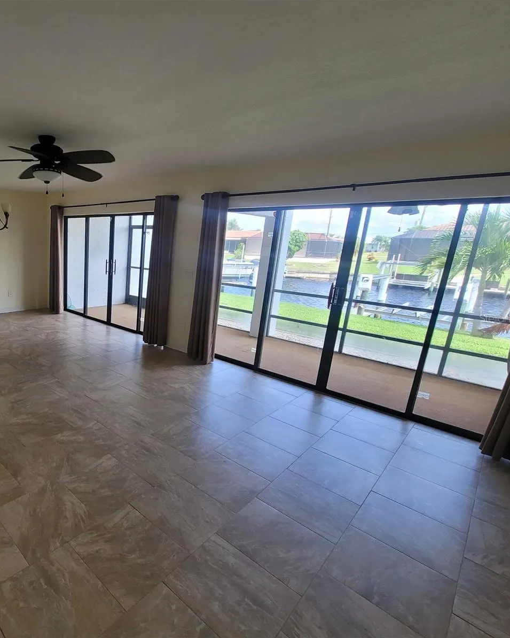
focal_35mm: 17
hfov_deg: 69.5
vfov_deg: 89.6
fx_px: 321
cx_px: 103
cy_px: 318
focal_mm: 2.2
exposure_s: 1/120
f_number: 2.2
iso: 80
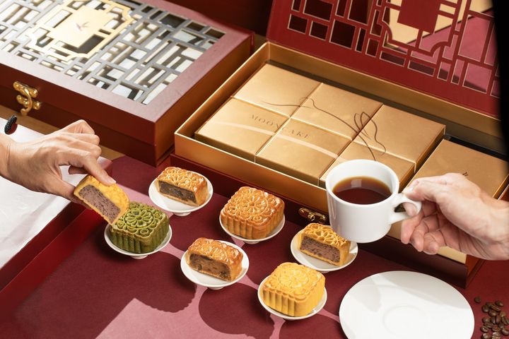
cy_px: 170
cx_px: 254
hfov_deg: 20.4
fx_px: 1414
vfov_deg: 13.7
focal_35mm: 100
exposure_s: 1/160
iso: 160
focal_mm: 100
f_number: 8
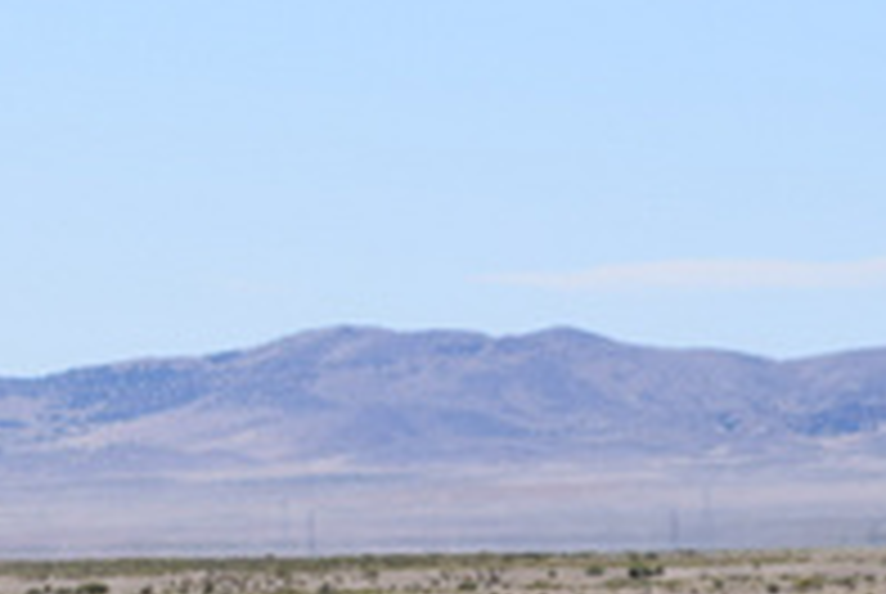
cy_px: 569
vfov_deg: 2.3
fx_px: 14976
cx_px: -148
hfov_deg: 3.4
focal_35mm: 608
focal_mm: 125
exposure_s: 1/1000
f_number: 7.1
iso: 200
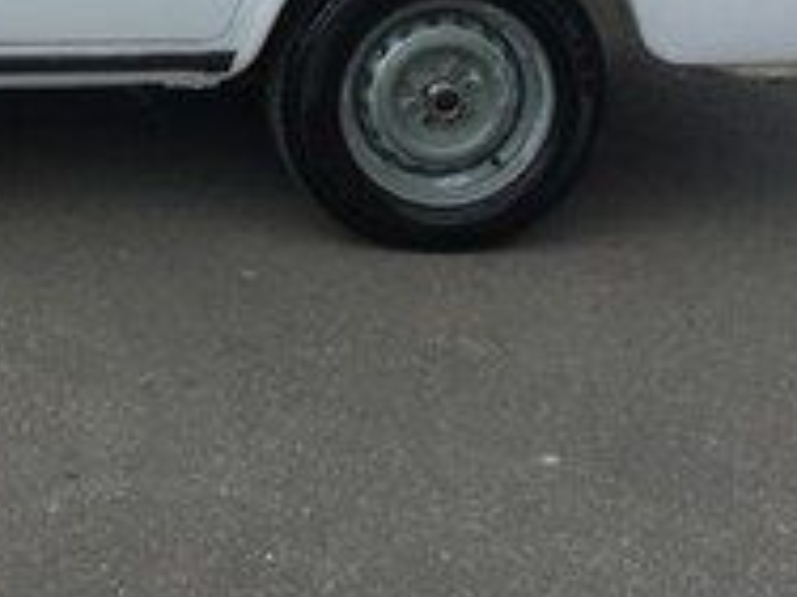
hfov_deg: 18.5
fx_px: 2348
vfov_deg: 13.9
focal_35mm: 102
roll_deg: -1.4
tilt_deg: -11.7
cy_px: -205
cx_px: -89
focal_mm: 4.15
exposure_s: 1/1148
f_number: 2.2
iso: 25
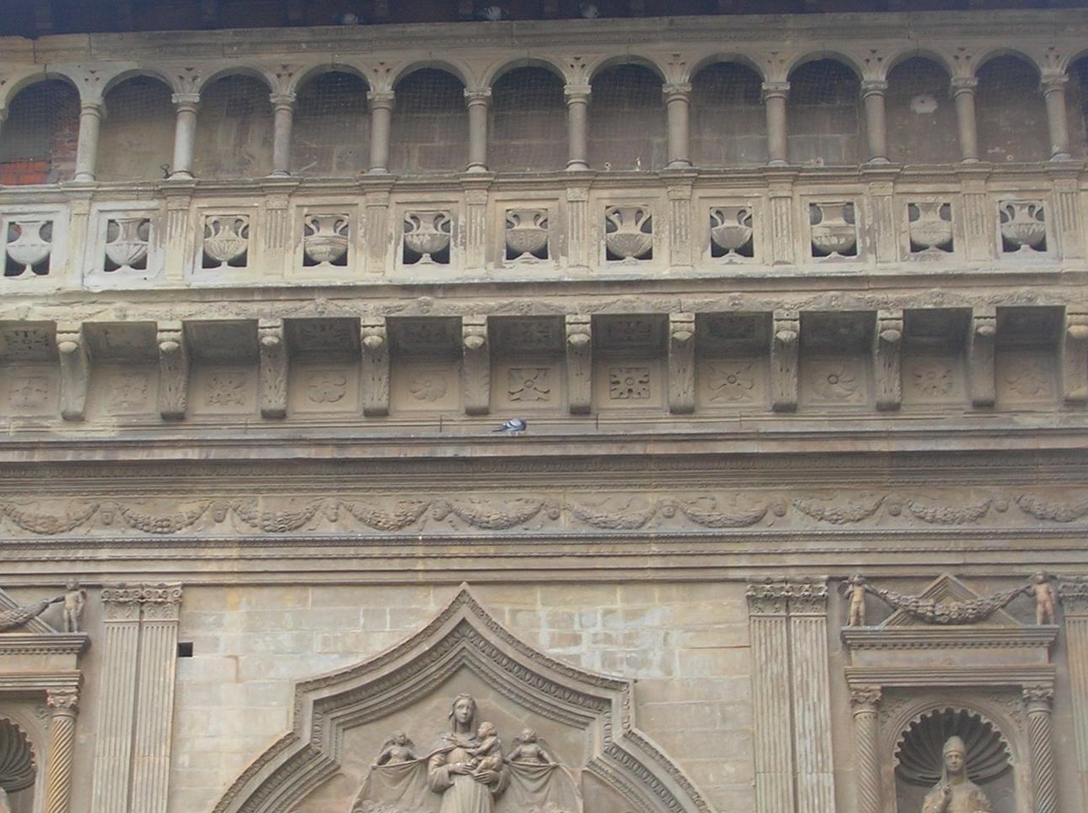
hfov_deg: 22.7
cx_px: 418
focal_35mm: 86
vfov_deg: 17.1
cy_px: 456
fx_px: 2700
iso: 50
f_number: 3.5
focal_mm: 9.7
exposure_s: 1/37.3
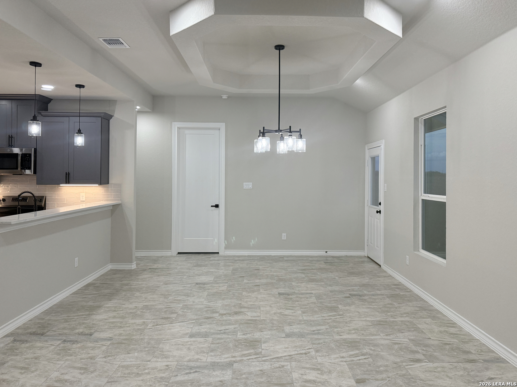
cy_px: 194
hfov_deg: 71.6
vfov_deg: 56.8
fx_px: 358
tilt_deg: -1.1
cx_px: 258
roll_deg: -0.1
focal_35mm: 24
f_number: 1.78
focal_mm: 6.76
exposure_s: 1/178
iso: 200
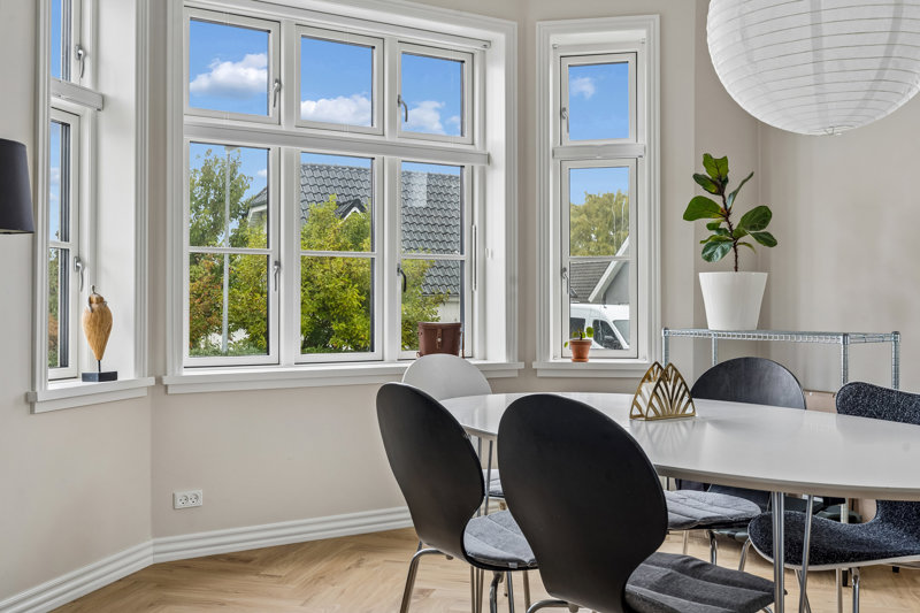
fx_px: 894
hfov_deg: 54.4
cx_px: 460
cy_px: 306
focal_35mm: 35
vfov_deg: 37.8
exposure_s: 1/15
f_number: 8
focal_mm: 35
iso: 200
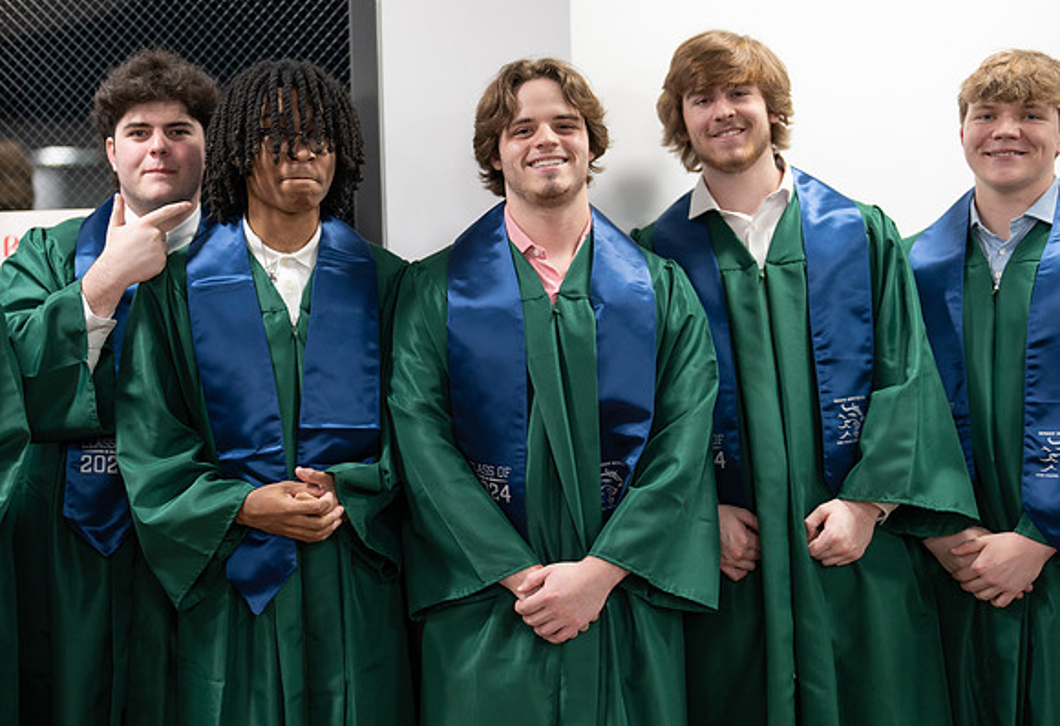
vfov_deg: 25.3
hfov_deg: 36.2
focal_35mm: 55
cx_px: 477
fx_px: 1619
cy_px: 337
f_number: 1.2
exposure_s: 1/320
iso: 500
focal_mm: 50
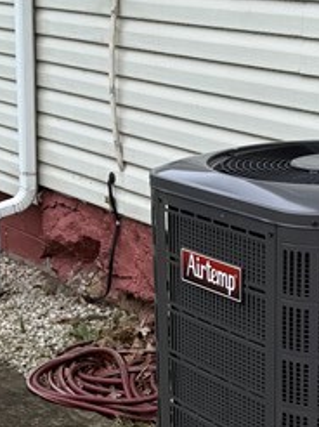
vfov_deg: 19.4
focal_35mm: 100
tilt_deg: -17.1
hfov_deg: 14.7
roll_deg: -1.3
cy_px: 359
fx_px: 1231
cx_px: 244
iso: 80
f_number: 1.78
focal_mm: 6.76
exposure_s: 1/627
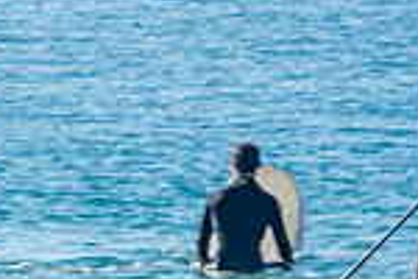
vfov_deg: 0.6
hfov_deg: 0.9
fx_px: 25659
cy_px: 423
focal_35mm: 2210
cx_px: -167
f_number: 18
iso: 100
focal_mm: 380
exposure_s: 1/50
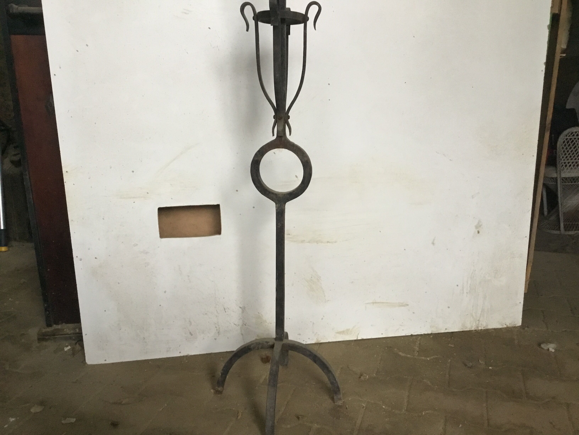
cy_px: 218
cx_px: 290
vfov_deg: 45.4
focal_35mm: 31
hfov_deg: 58.4
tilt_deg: -14.5
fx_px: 519
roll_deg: +0.6
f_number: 2.4
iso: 200
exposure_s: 1/33
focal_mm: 3.3
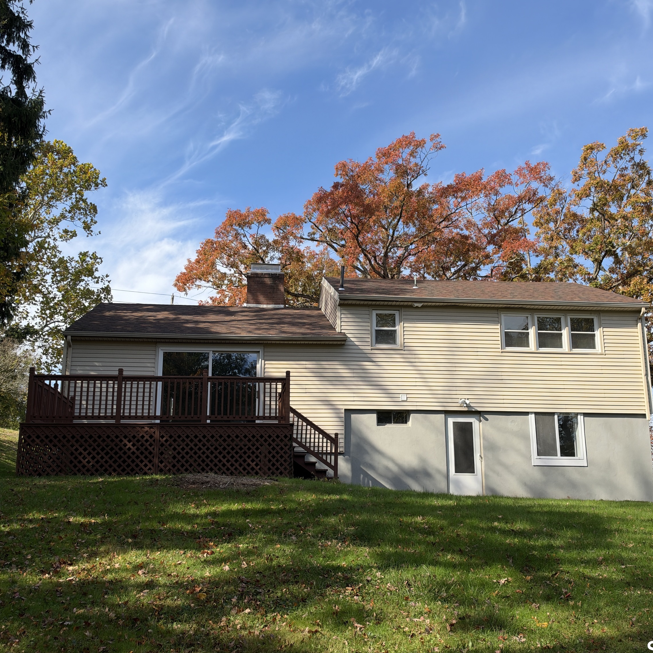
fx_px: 768
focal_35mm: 36
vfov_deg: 46.0
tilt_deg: +12.7
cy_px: 332
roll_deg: +0.5
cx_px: 336
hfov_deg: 46.0
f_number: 1.8
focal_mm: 6.93
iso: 64
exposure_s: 1/2273
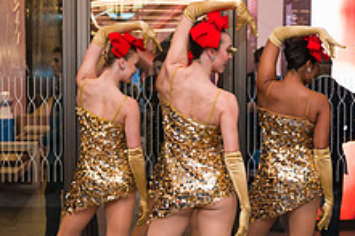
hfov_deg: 22.1
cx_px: 138
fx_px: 907
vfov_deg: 14.8
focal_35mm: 92
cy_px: 148
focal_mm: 35
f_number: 3.2
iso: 400
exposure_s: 1/160
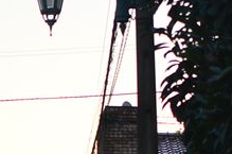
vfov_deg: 5.5
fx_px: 1578
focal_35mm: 245
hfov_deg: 8.3
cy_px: 193
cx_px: -79
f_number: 3.2
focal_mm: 35
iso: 640
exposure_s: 1/250
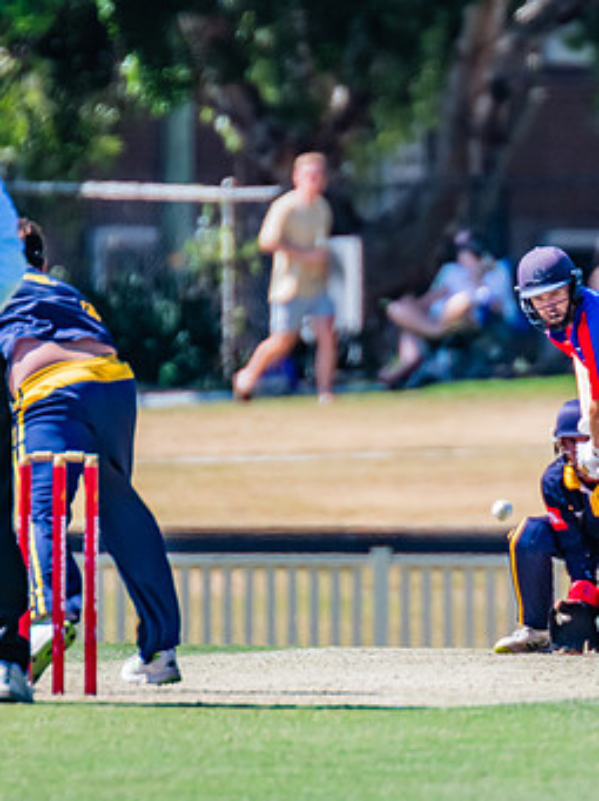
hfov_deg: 1.1
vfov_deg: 1.4
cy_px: 380
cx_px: 577
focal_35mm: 1404
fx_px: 32454
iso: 640
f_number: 6.3
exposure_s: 1/2000
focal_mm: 600
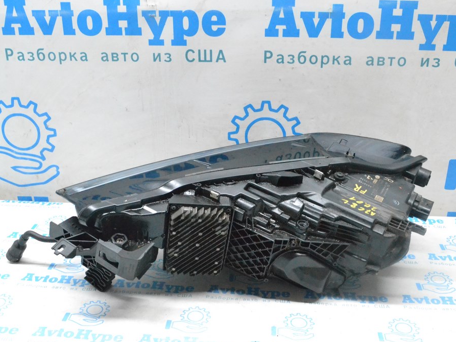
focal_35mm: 43
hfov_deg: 43.8
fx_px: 567
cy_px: 172
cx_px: 235
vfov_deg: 33.6
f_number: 9
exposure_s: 1/125
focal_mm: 26
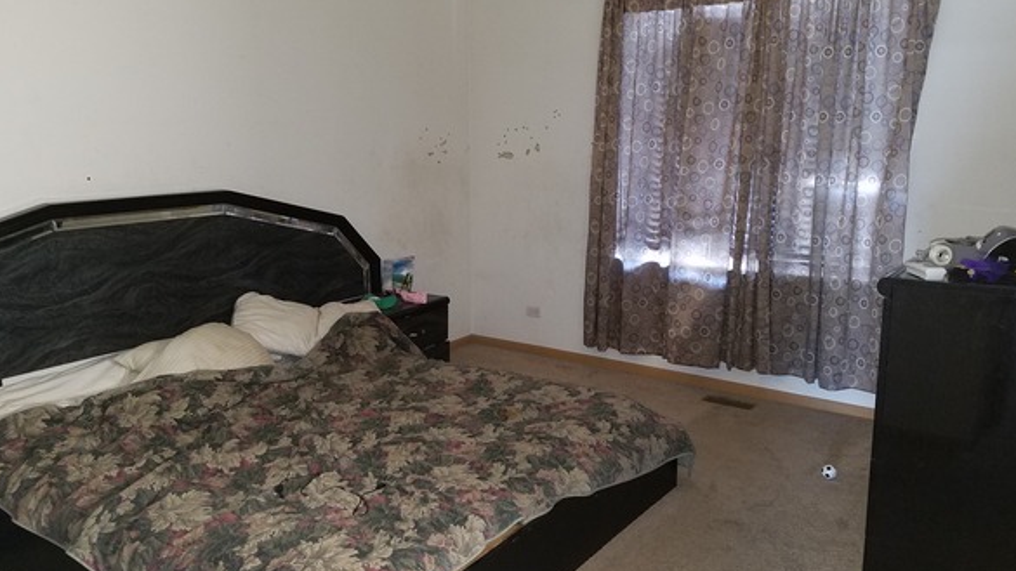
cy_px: 288
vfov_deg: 37.8
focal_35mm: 31
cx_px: 528
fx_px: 835
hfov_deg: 62.6
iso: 200
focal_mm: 4.2
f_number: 1.7
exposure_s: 1/10
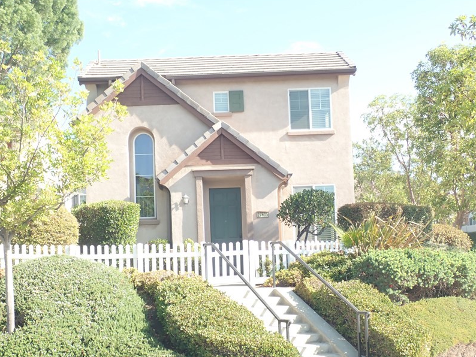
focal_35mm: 49
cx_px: 224
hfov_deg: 38.9
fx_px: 674
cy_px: 212
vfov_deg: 29.6
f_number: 3.5
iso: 100
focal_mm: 6.86
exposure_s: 1/160
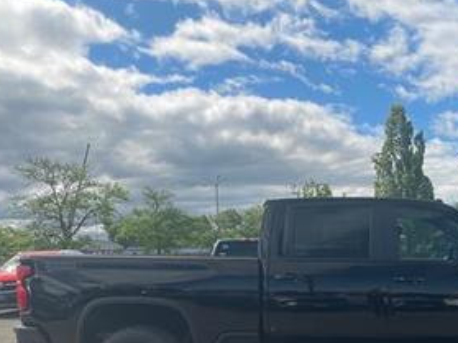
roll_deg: +0.5
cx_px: 343
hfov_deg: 39.4
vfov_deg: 29.7
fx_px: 622
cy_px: 302
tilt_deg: -6.0
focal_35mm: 47
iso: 32
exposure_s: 1/1319
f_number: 1.6
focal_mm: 4.2
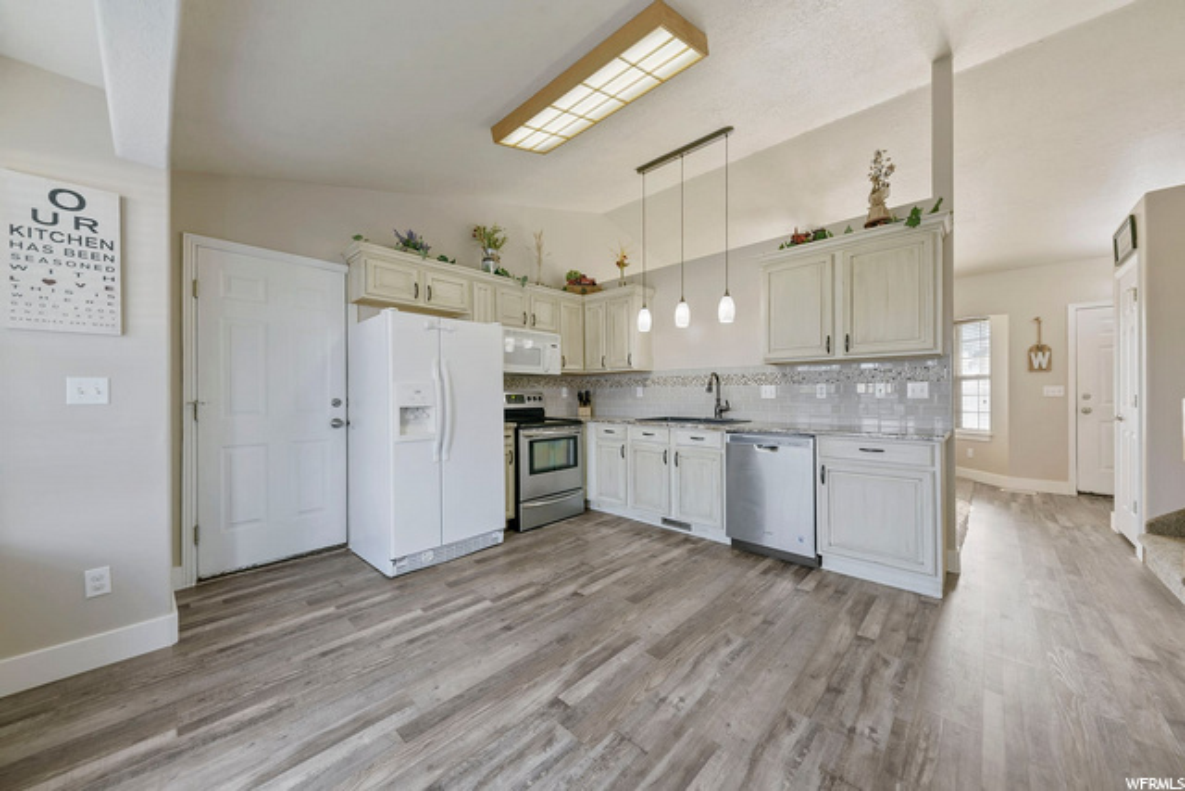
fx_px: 395
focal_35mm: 12
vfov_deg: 90.0
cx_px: 592
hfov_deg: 112.6
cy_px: 396
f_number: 8
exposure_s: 1/1.67
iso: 64
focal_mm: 12
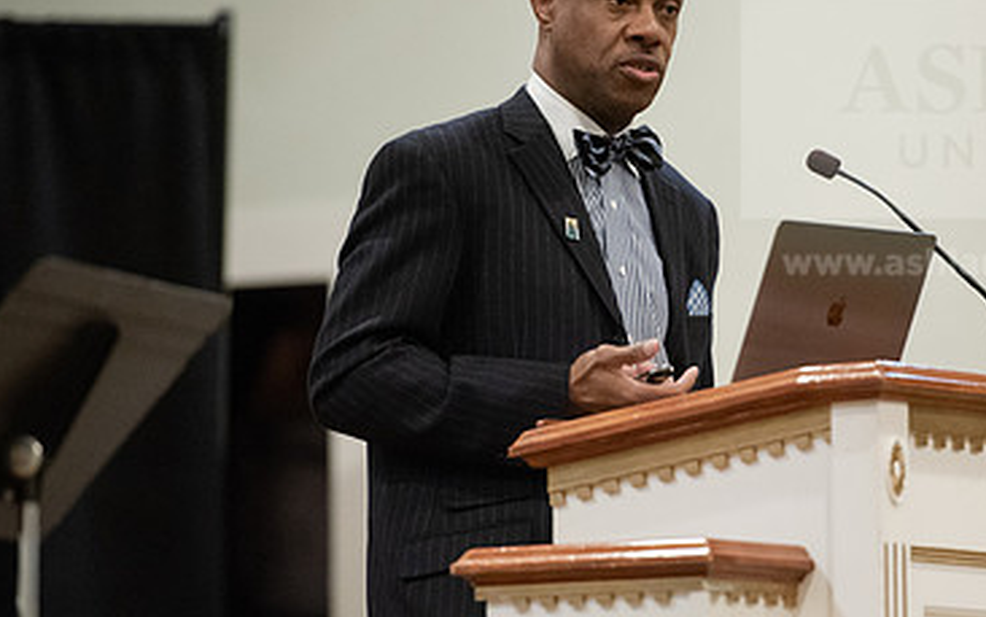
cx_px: 660
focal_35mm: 323
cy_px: 319
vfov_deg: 4.1
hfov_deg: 6.5
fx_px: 8682
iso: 8000
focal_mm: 200
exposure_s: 1/200
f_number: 2.8
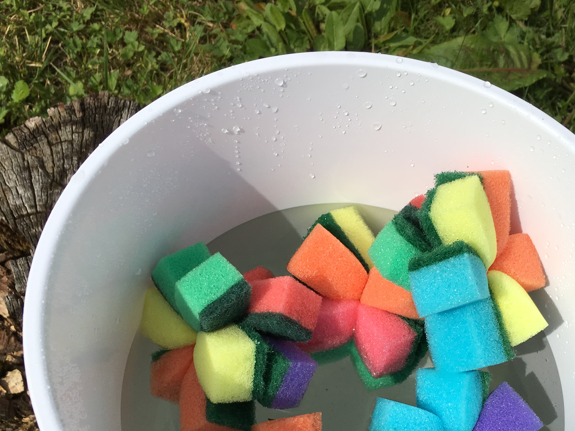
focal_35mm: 46
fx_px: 764
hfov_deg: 41.1
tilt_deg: -69.5
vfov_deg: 30.8
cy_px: 336
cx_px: 339
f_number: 2.2
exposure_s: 1/3077
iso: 25
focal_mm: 4.15
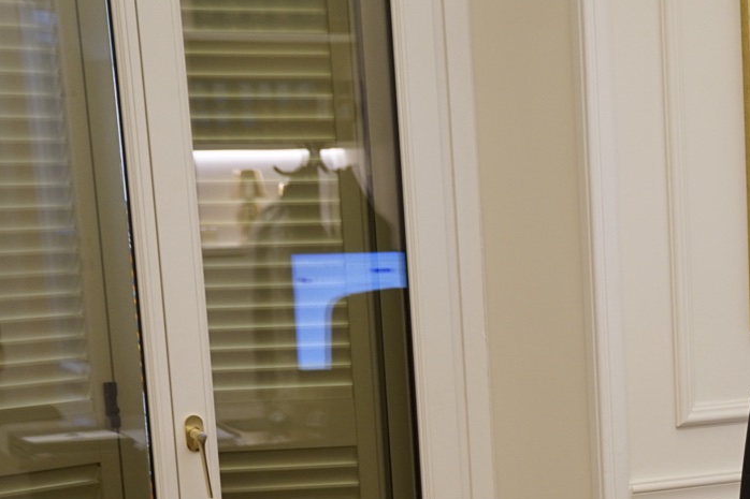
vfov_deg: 13.6
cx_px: 1013
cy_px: 505
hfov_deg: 18.9
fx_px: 2062
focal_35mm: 99
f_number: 3.2
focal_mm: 36
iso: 400
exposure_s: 1/60
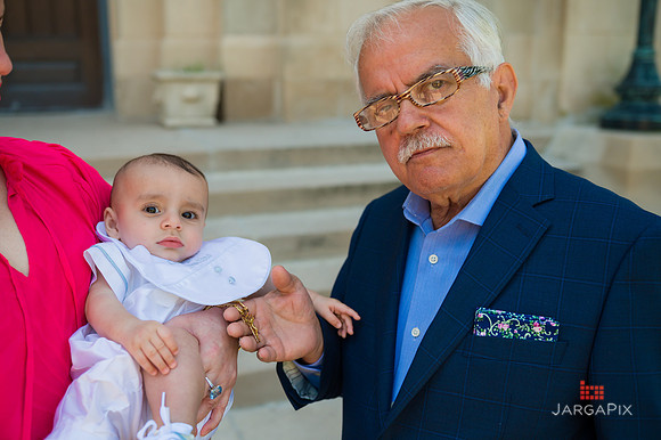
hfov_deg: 48.5
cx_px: 330
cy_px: 220
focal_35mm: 40
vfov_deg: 33.4
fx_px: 734
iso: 320
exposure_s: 1/1000
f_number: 4
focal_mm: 40
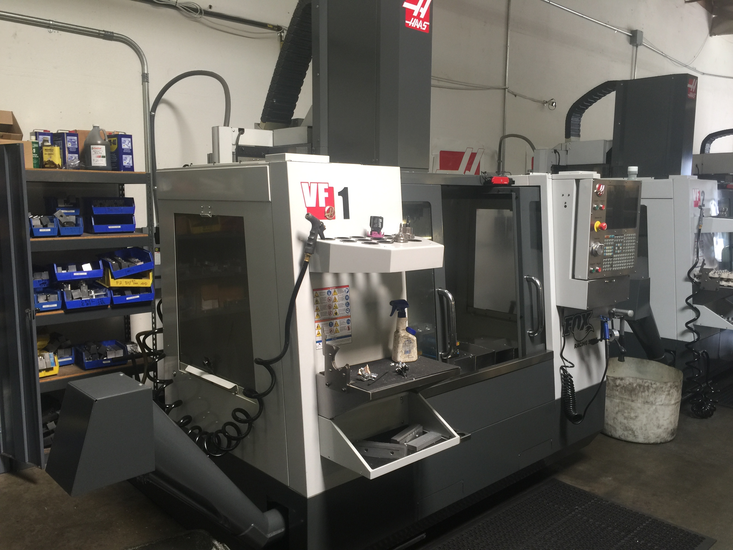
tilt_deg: -7.2
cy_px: 275
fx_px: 614
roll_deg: -1.0
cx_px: 366
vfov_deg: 48.2
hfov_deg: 61.7
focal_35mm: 29
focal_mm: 4.15
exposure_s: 1/15
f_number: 2.2
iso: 32
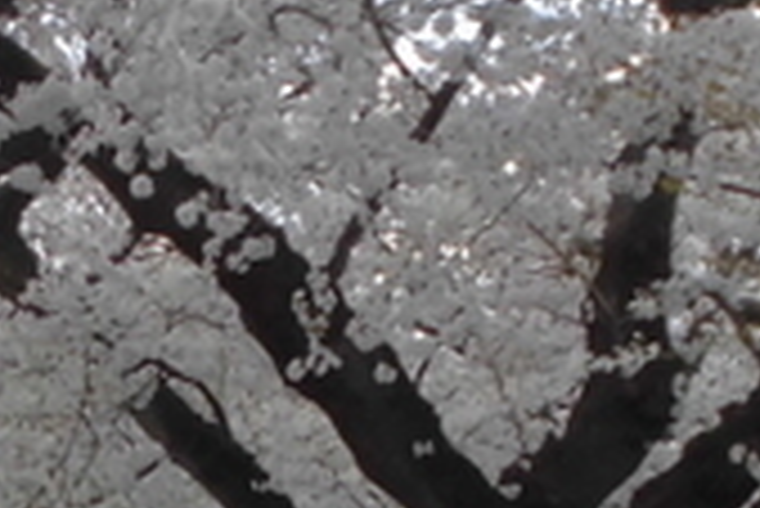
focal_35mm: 361
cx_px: -301
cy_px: 373
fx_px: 7627
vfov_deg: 3.8
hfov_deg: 5.7
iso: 100
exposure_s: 1/250
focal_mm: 8.9
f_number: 4.8
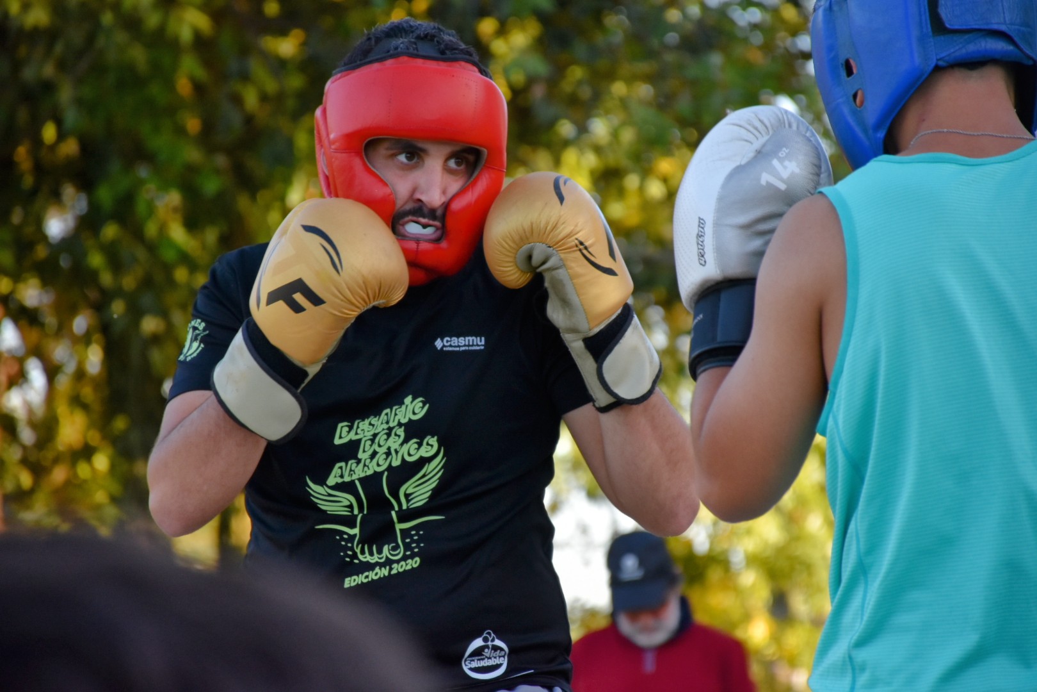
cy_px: 346
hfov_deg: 9.8
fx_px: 6049
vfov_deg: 6.5
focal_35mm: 210
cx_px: 518
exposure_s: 1/640
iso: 800
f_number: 5.6
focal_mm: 140
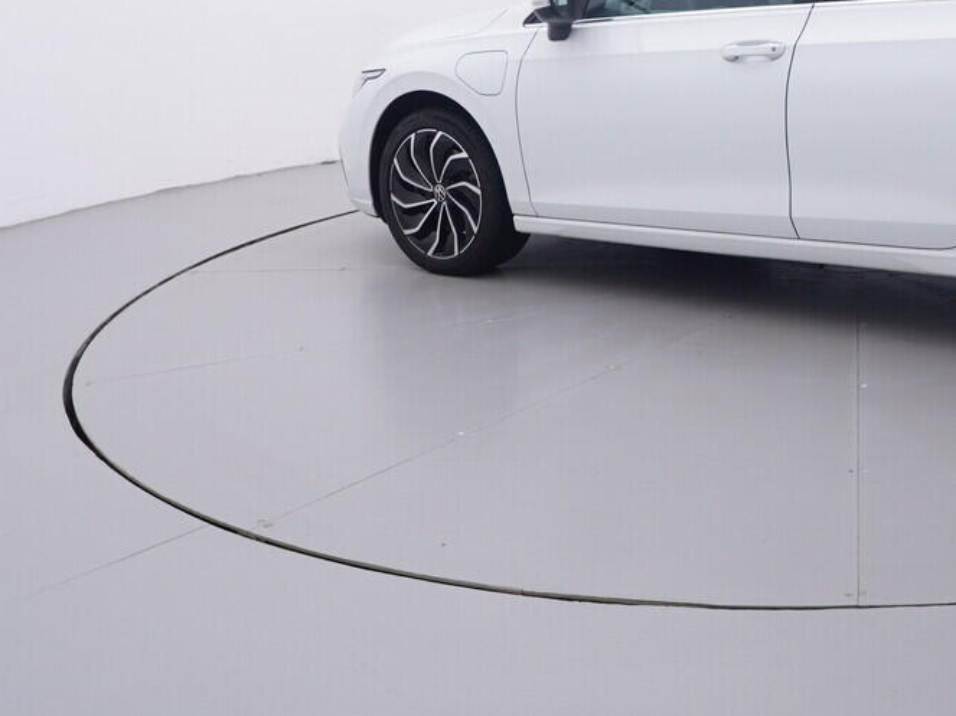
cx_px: 858
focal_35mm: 47
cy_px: 88
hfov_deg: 37.8
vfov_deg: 29.7
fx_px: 1299
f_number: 5
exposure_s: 1/80
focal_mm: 15
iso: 200
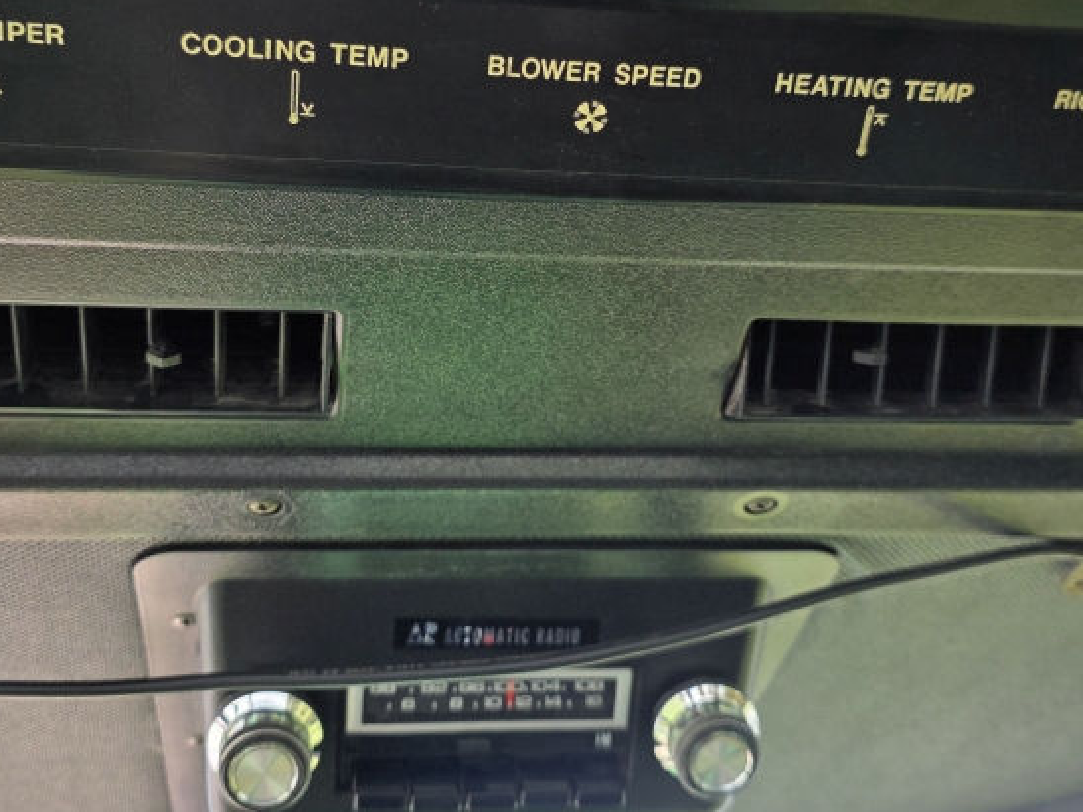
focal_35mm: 43
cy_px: 294
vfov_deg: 33.4
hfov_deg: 43.8
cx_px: 561
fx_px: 1345
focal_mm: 6.3
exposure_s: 1/359
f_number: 1.7
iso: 32
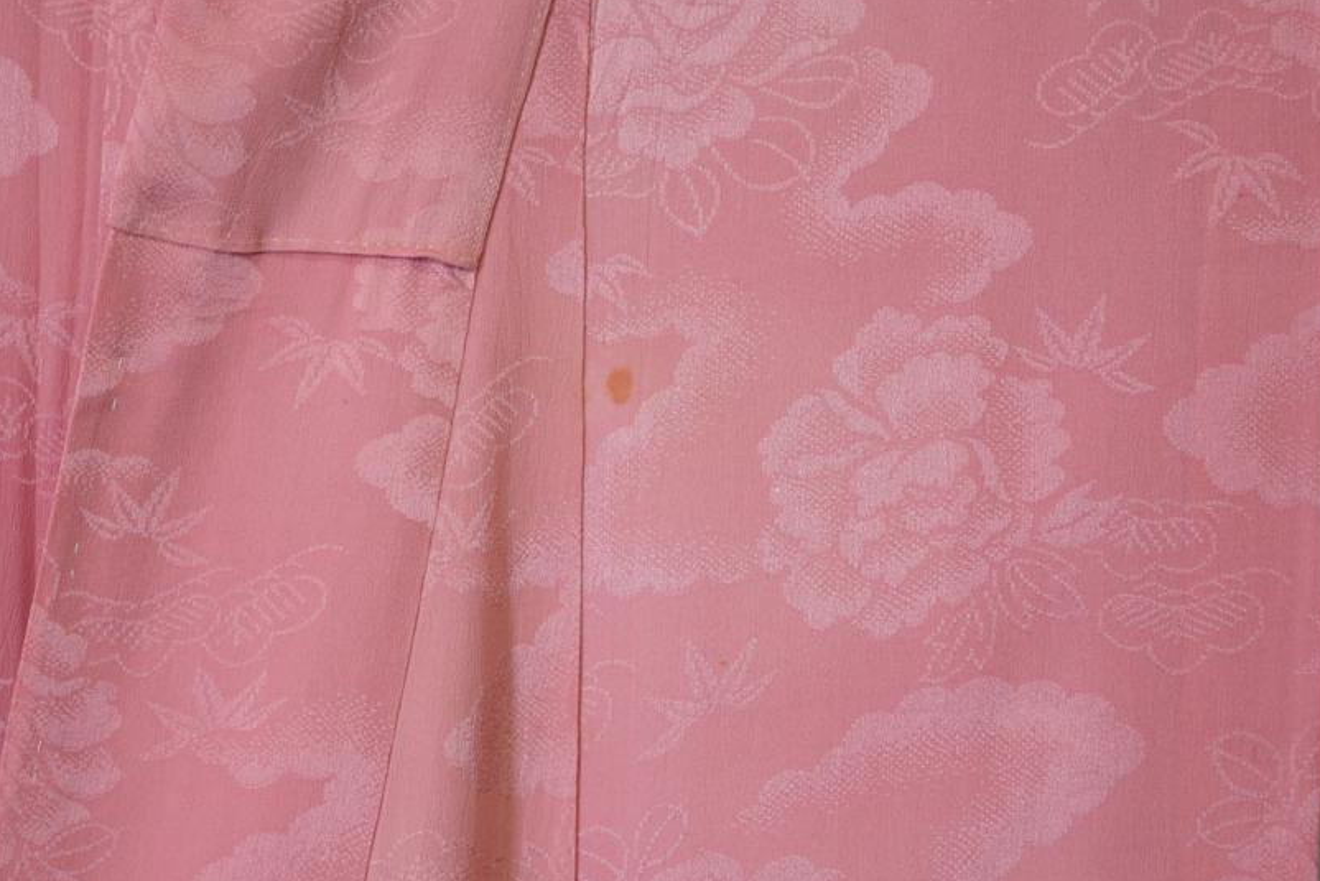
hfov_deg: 14.4
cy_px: 375
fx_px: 5207
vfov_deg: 9.7
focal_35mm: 142
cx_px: 624
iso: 800
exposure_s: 1/125
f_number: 4
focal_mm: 105
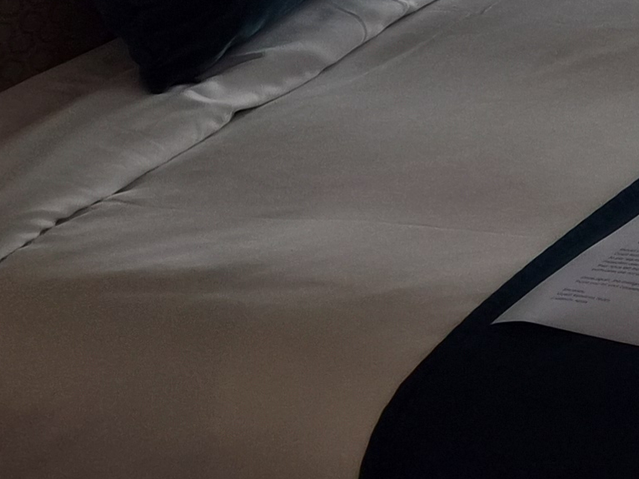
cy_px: -495
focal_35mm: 120
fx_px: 2215
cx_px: 1459
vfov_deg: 11.1
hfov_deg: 13.1
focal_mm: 5.4
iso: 32
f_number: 1.8
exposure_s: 1/109
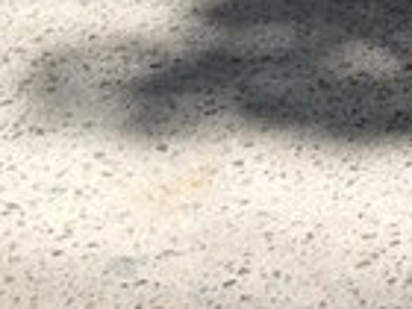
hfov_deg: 12.4
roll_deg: -1.1
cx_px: 862
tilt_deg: -17.4
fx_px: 1631
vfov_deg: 9.8
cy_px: -363
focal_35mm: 137
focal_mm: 4.15
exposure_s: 1/933
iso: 32
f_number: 2.2
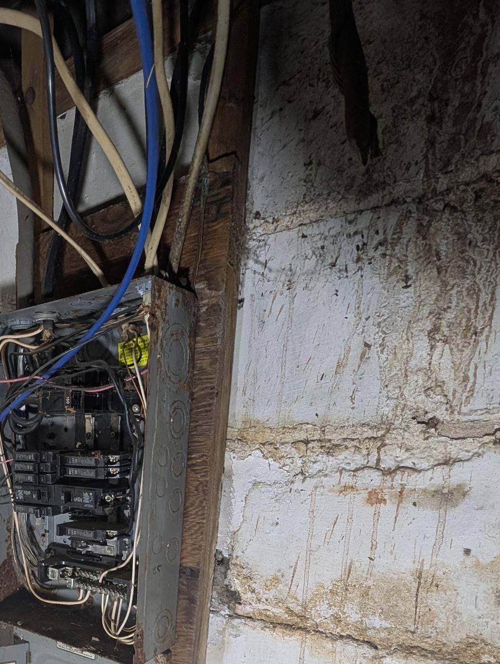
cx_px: 41
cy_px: 559
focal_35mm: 23
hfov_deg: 51.4
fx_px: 442
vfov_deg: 65.0
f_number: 1.7
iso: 233
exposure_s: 1/78.4
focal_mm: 2.02
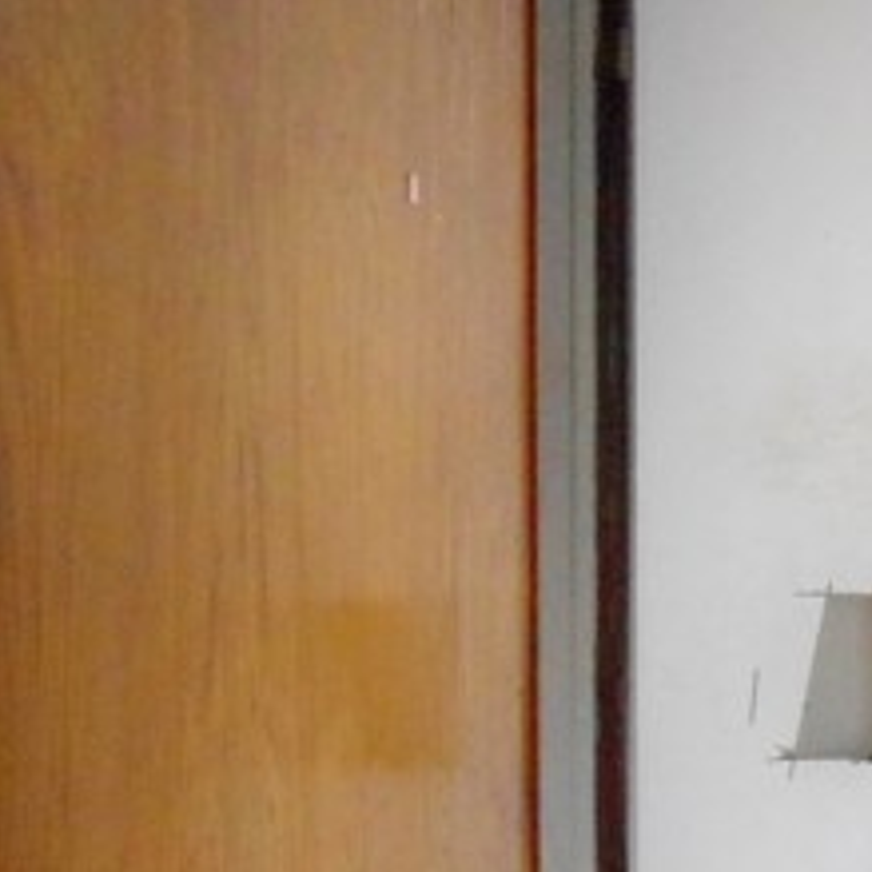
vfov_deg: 23.1
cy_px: 442
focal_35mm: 75
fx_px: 2137
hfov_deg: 20.5
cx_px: 1206
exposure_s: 1/160
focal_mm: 5.2
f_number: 4
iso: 800
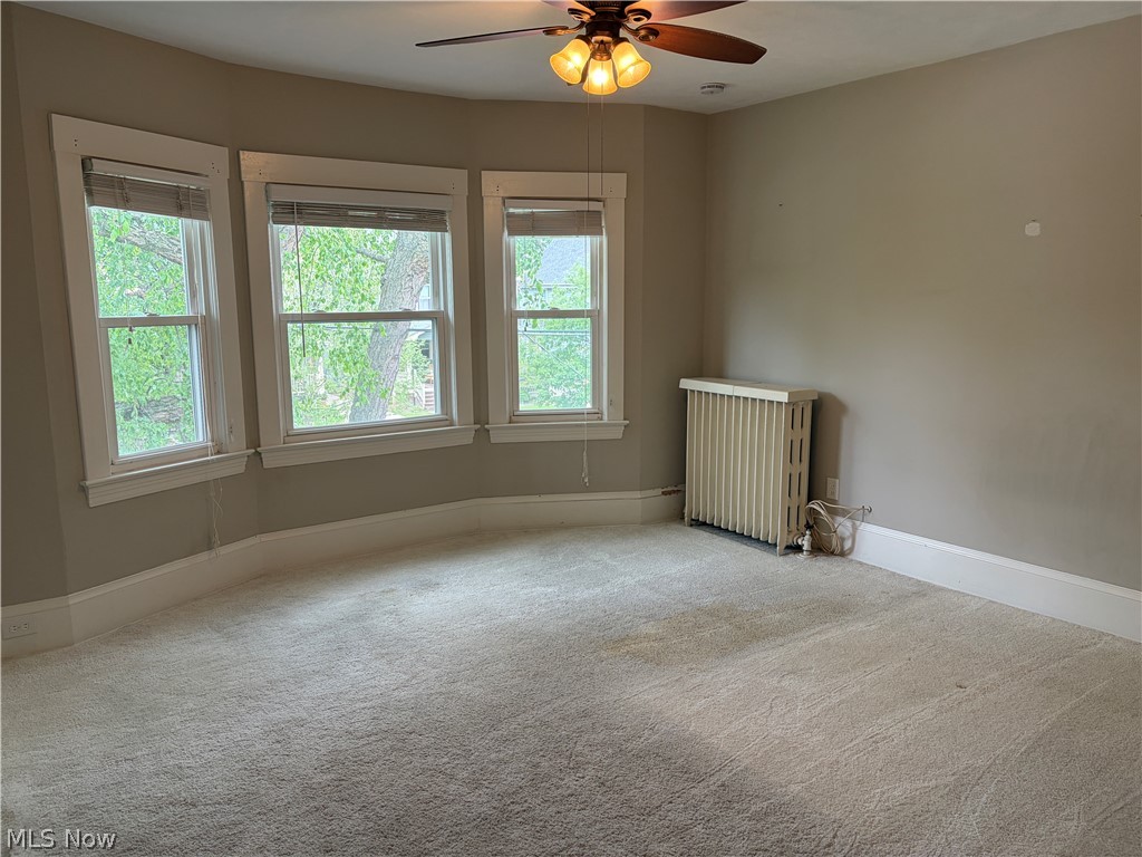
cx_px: 571
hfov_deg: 67.3
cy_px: 428
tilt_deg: -9.9
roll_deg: +1.4
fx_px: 858
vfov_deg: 53.1
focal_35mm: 26
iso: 100
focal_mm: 5.96
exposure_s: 1/120
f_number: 1.6
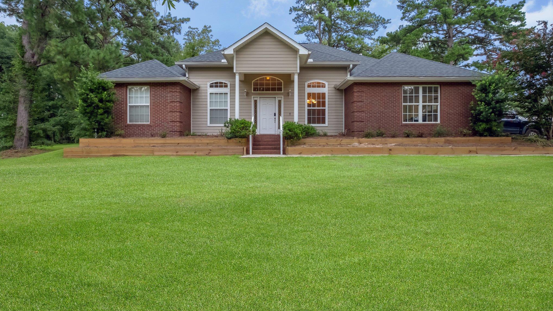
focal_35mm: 18
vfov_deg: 60.9
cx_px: 274
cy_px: 141
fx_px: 264
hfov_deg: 92.7
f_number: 7.1
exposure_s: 1/200
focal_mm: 11.5
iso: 2500
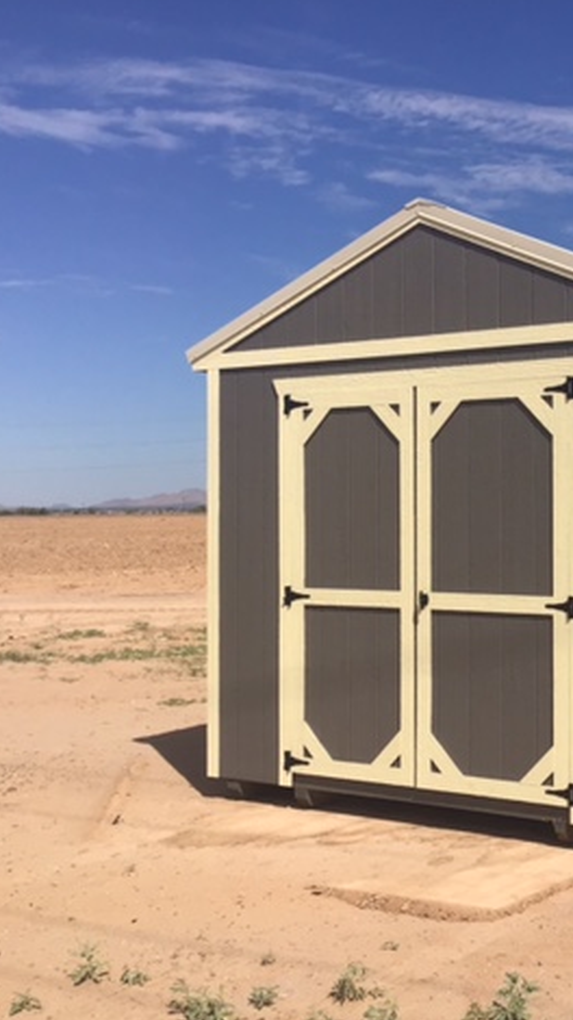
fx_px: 1244
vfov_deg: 44.6
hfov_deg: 24.7
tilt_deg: -1.4
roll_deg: +0.1
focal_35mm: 46
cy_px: 508
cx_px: 575
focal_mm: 3.3
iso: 25
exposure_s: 1/2809
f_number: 2.4
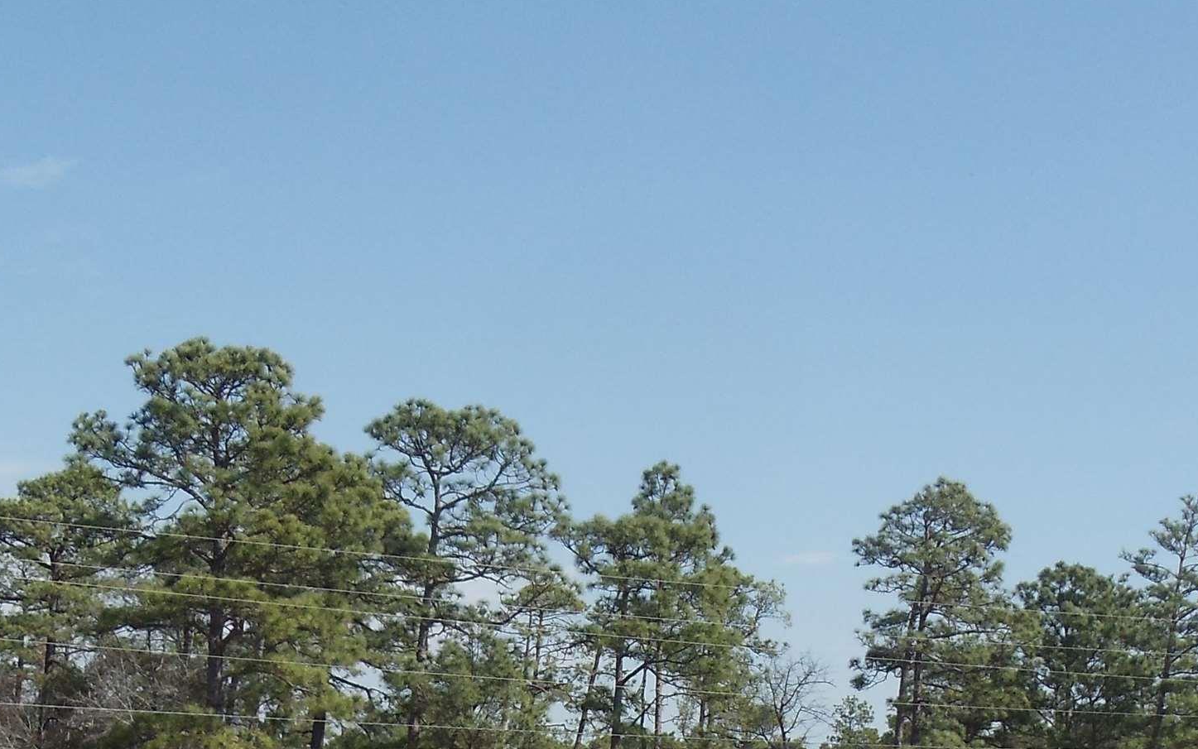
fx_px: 3233
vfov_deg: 13.0
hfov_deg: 21.0
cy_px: 828
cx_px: 640
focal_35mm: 99
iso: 100
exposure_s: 1/320
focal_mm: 6
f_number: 7.1
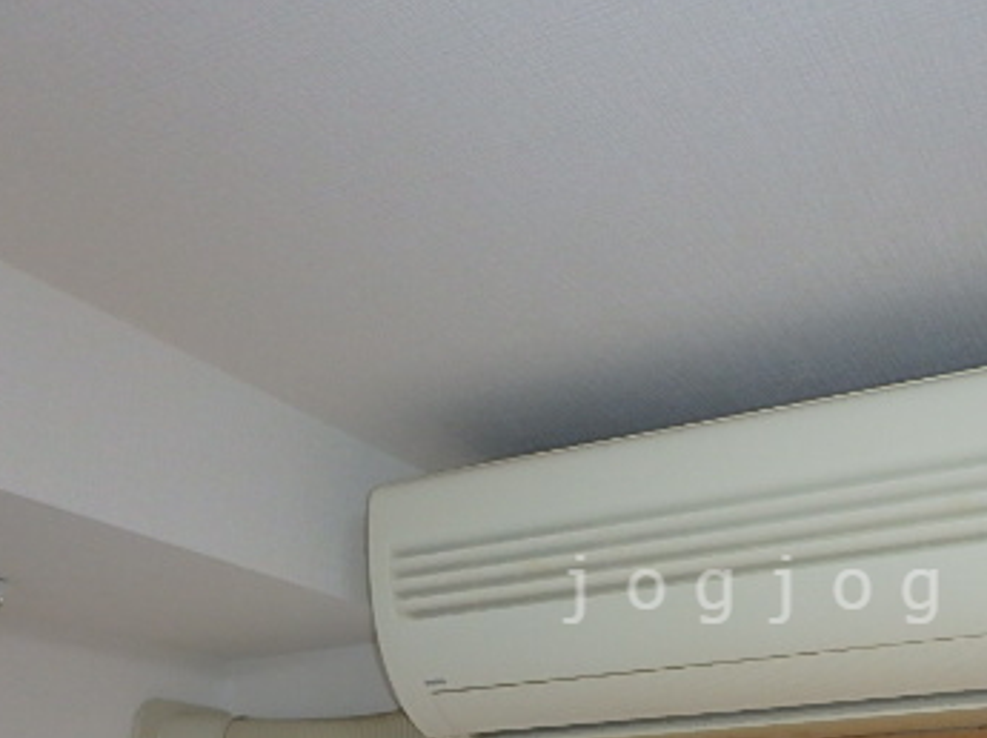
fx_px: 1111
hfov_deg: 46.0
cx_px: 758
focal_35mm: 39
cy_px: 589
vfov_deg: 35.6
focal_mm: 3.7
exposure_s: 1/30
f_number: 3.5
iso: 400
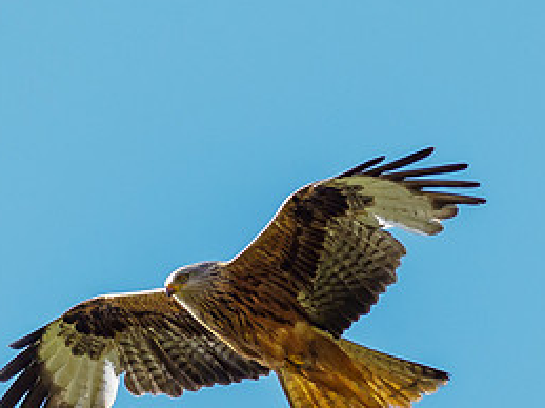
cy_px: 373
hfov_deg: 1.0
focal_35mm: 2080
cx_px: 369
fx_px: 32733
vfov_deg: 0.7
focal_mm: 300
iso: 1250
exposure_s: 1/1250
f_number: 4.5
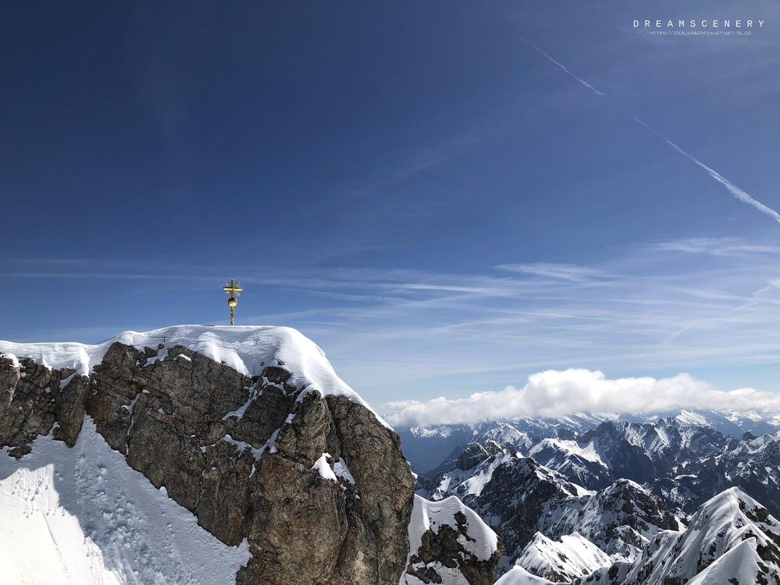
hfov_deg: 63.4
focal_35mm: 28
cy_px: 292
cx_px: 390
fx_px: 631
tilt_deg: +9.1
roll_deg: +0.2
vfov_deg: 49.7
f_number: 1.8
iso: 20
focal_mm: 3.99
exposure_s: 1/4000
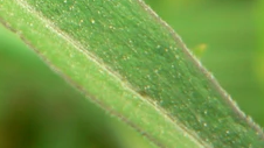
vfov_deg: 5.4
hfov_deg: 9.6
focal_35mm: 222
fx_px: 1554
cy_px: -120
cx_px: -22
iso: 100
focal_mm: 12
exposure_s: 1/50
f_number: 2.8
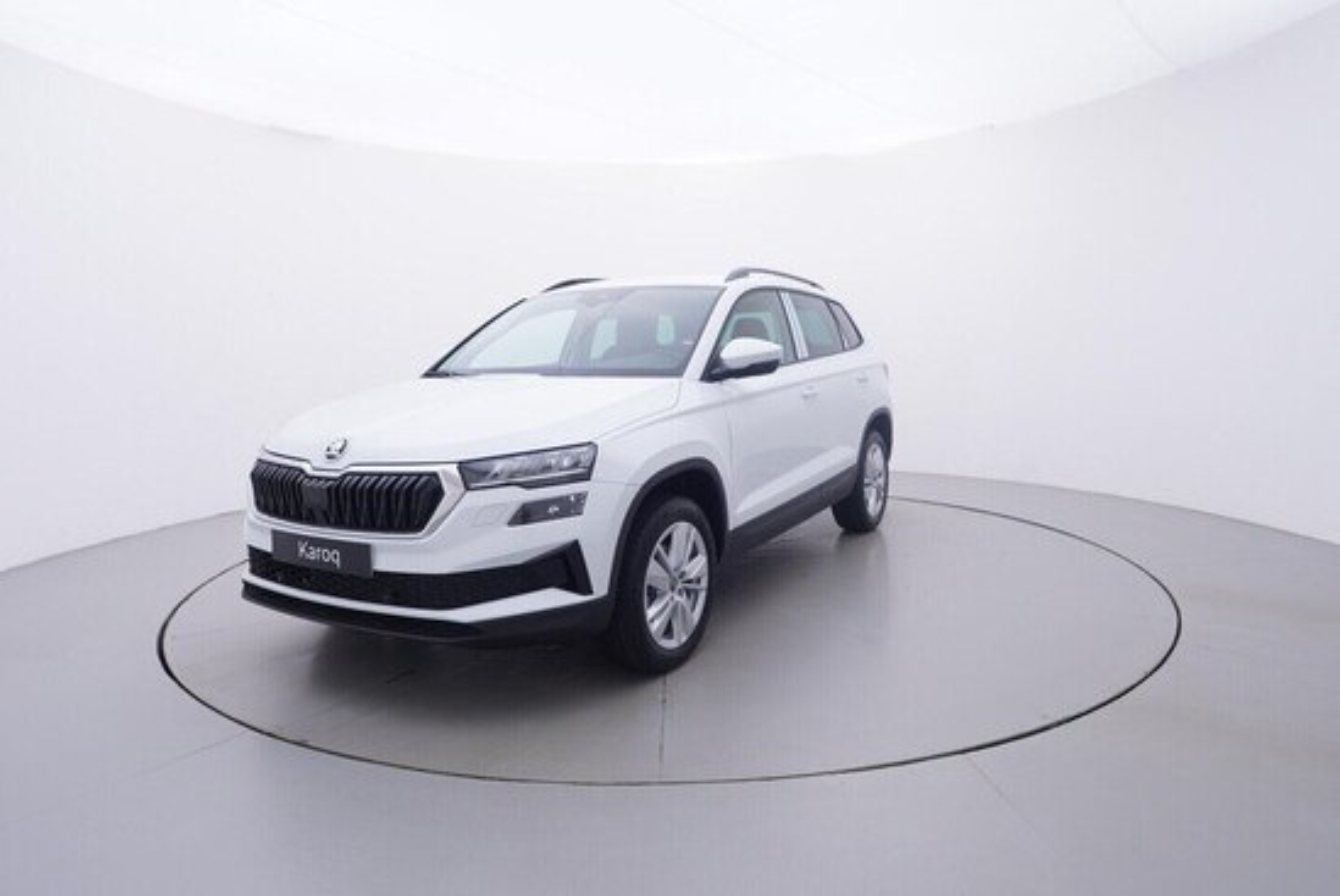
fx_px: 838
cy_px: 448
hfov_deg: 77.3
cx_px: 670
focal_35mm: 22
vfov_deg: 56.2
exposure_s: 1/80
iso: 200
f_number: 5
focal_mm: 15
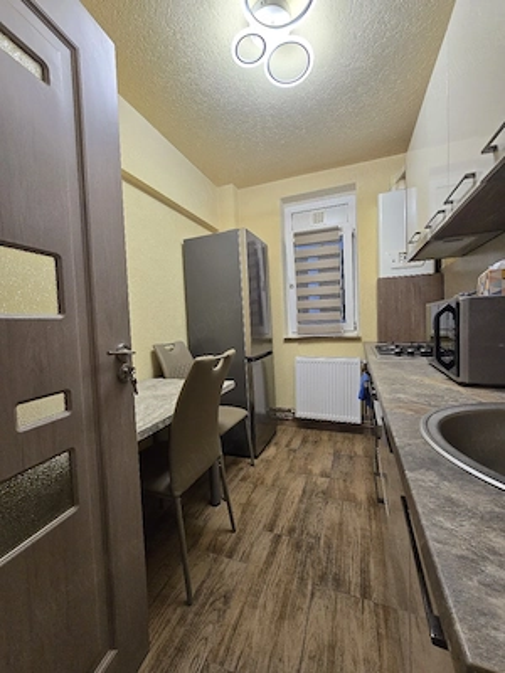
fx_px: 253
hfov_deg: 89.9
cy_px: 336
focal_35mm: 13
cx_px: 252
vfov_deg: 106.2
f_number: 2.2
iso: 320
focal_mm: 2.2
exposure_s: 1/101
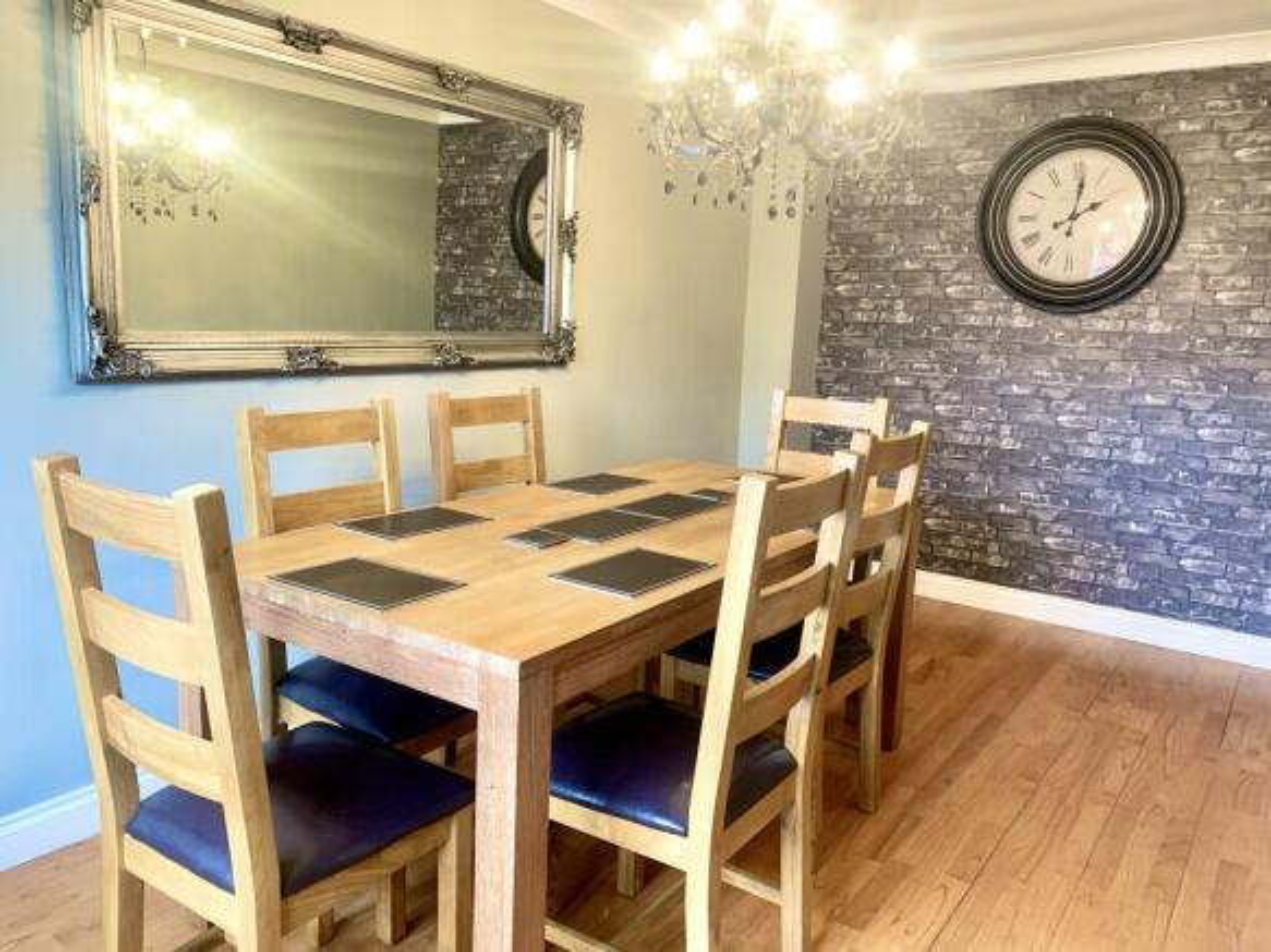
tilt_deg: -9.7
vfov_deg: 53.0
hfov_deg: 67.3
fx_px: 954
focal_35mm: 26
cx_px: 636
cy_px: 476
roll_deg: -1.9
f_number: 1.8
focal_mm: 4.25
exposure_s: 1/50
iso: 125
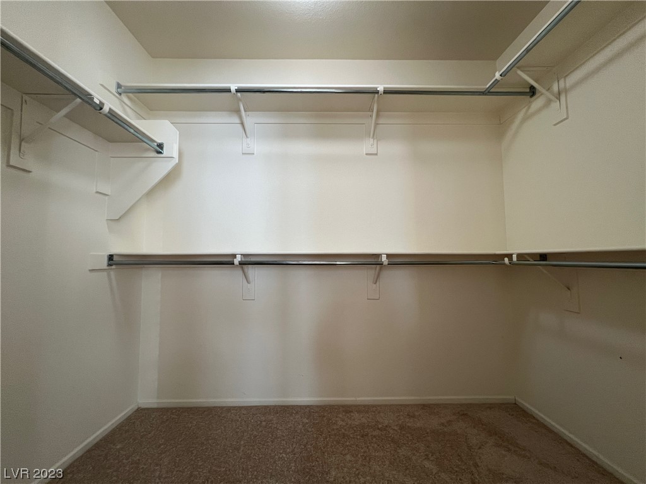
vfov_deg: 89.9
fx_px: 243
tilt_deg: +3.3
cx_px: 323
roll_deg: +0.1
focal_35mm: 13
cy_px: 242
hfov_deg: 106.2
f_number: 1.8
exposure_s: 1/60
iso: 160
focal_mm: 1.57
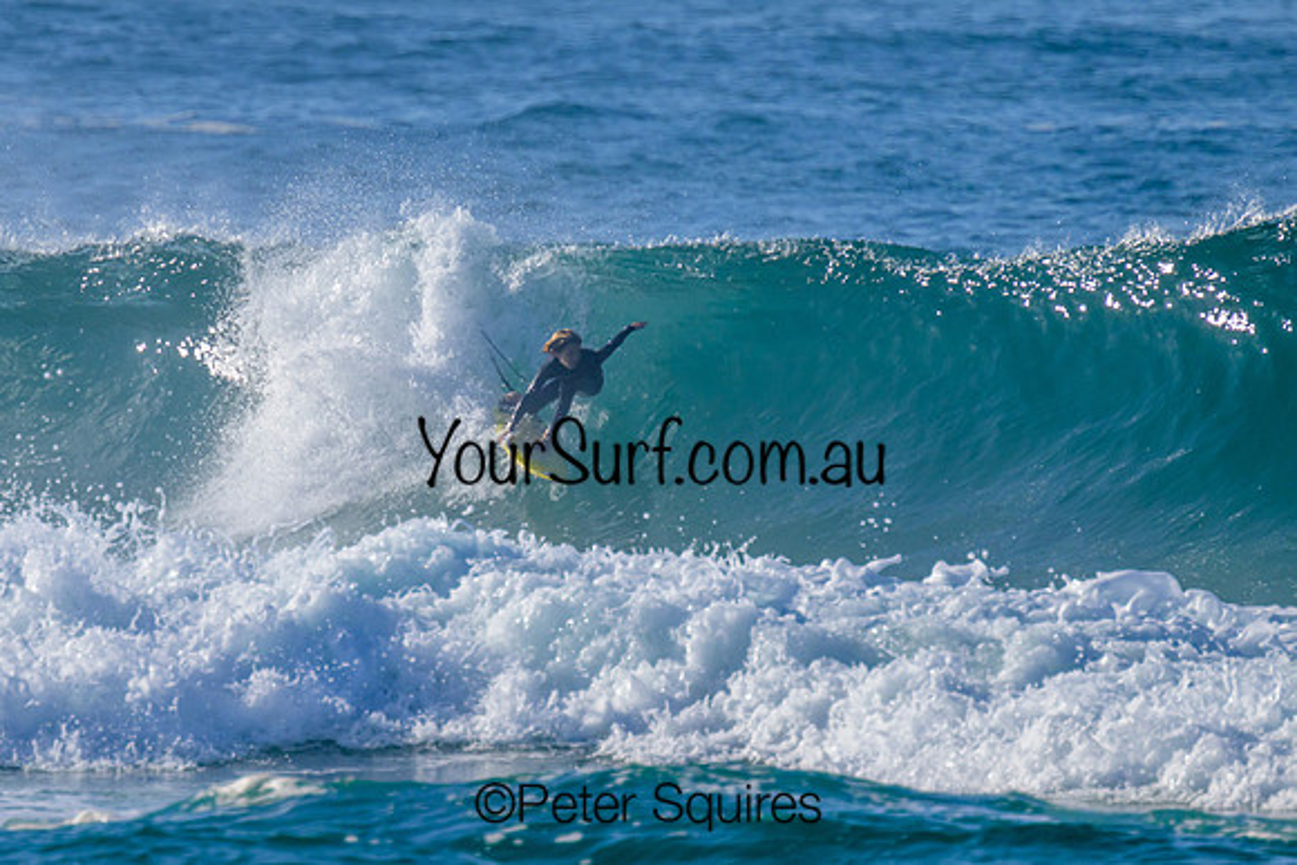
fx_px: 39486
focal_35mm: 1096
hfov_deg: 1.9
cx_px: 420
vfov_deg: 1.3
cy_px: 321
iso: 720
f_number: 11
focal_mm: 800
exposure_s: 1/2000
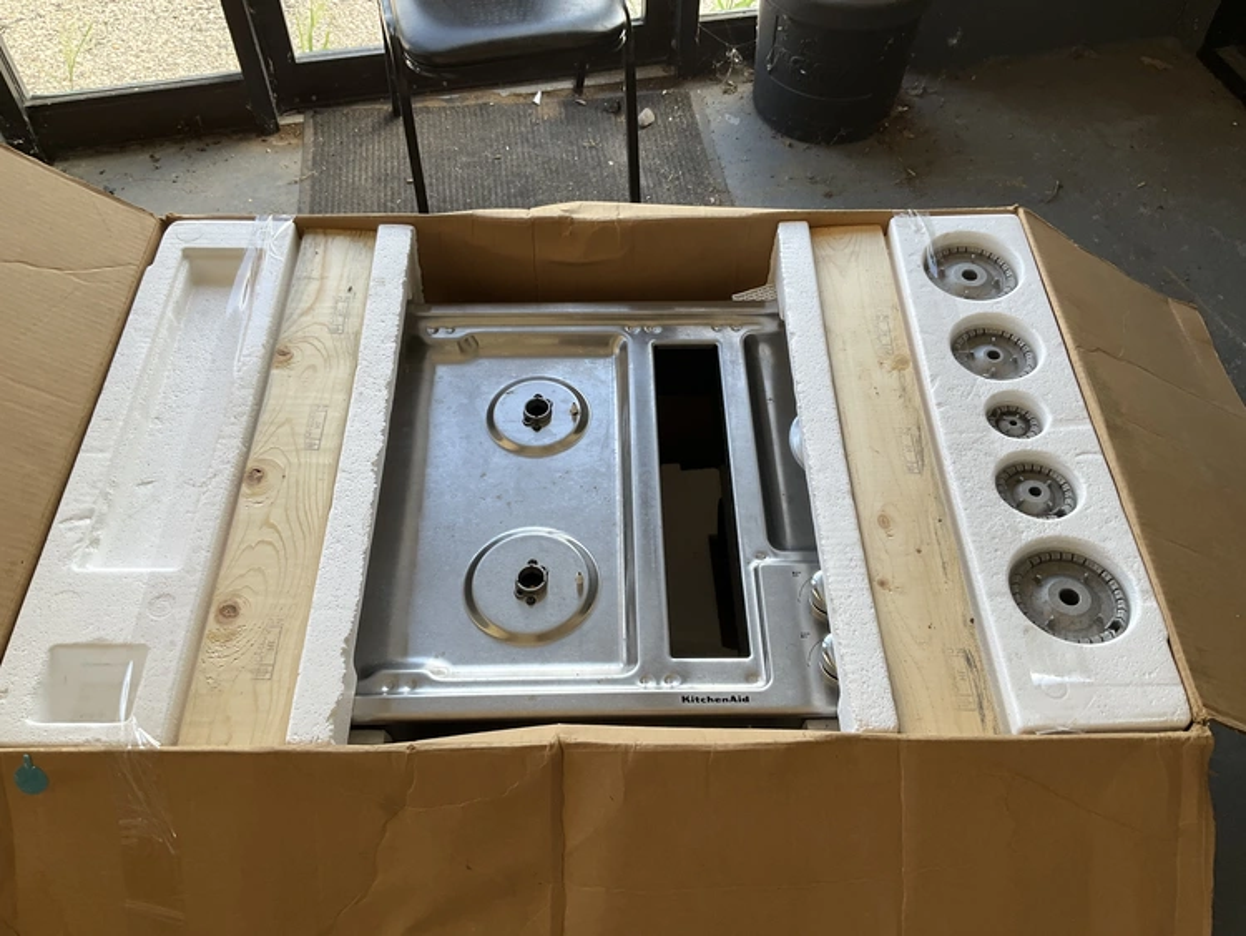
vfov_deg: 48.3
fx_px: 1044
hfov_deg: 61.6
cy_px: 468
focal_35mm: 29
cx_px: 623
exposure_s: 1/122
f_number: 1.8
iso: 25
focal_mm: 3
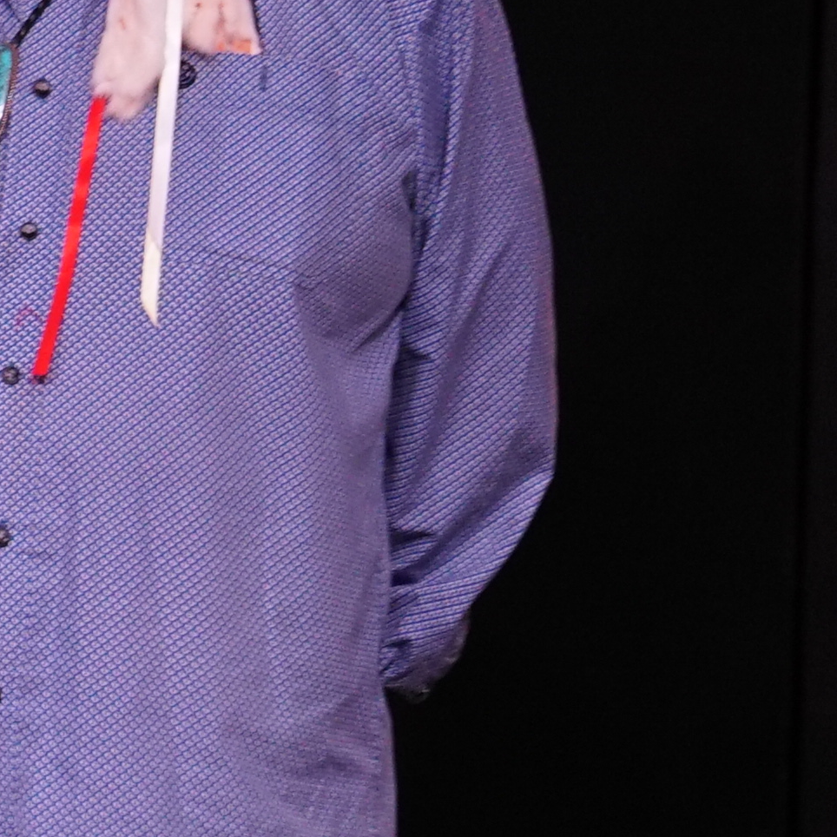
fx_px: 20462
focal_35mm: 748
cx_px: -907
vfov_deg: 2.3
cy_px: 74
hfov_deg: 2.3
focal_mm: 200
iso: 3200
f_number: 4
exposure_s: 1/160
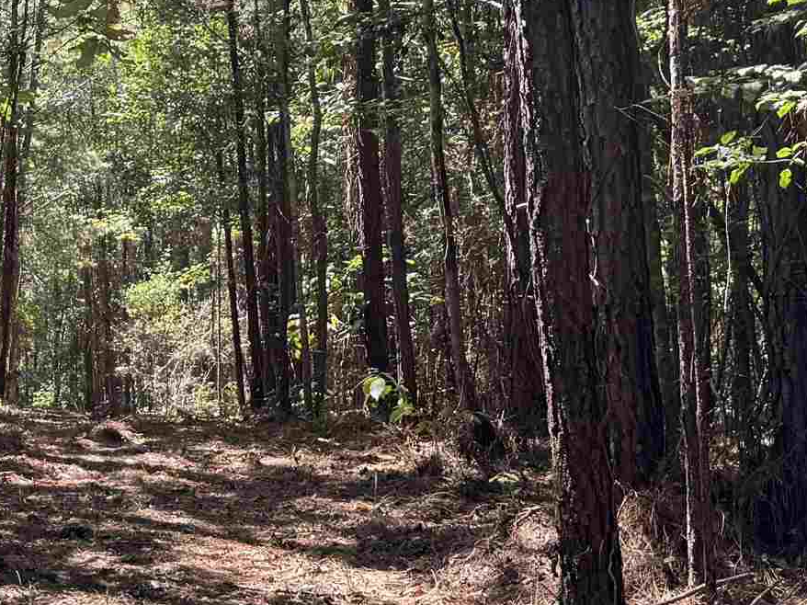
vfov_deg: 17.2
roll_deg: +0.1
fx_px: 1958
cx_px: 4
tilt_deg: +7.4
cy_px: 10
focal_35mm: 84
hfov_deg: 22.4
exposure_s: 1/265
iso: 100
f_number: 1.78
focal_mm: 6.76
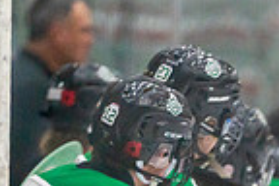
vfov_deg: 1.6
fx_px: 6757
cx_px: 300
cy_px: 390
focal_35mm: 872
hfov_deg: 2.4
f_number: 2.8
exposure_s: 1/1250
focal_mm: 200
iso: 3200
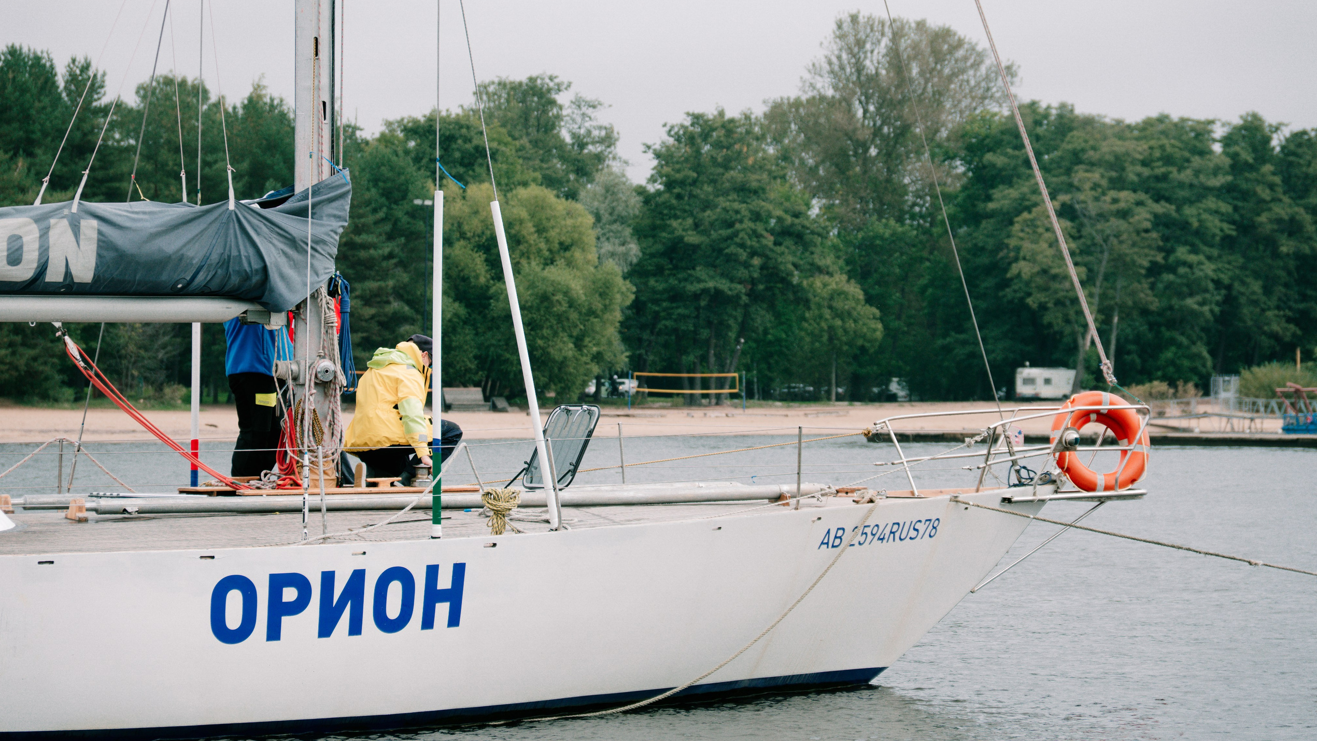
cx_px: 655
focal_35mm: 112
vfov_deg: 10.8
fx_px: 3911
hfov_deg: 19.1
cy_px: 345
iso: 250
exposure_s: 1/640
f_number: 3.5
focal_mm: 70
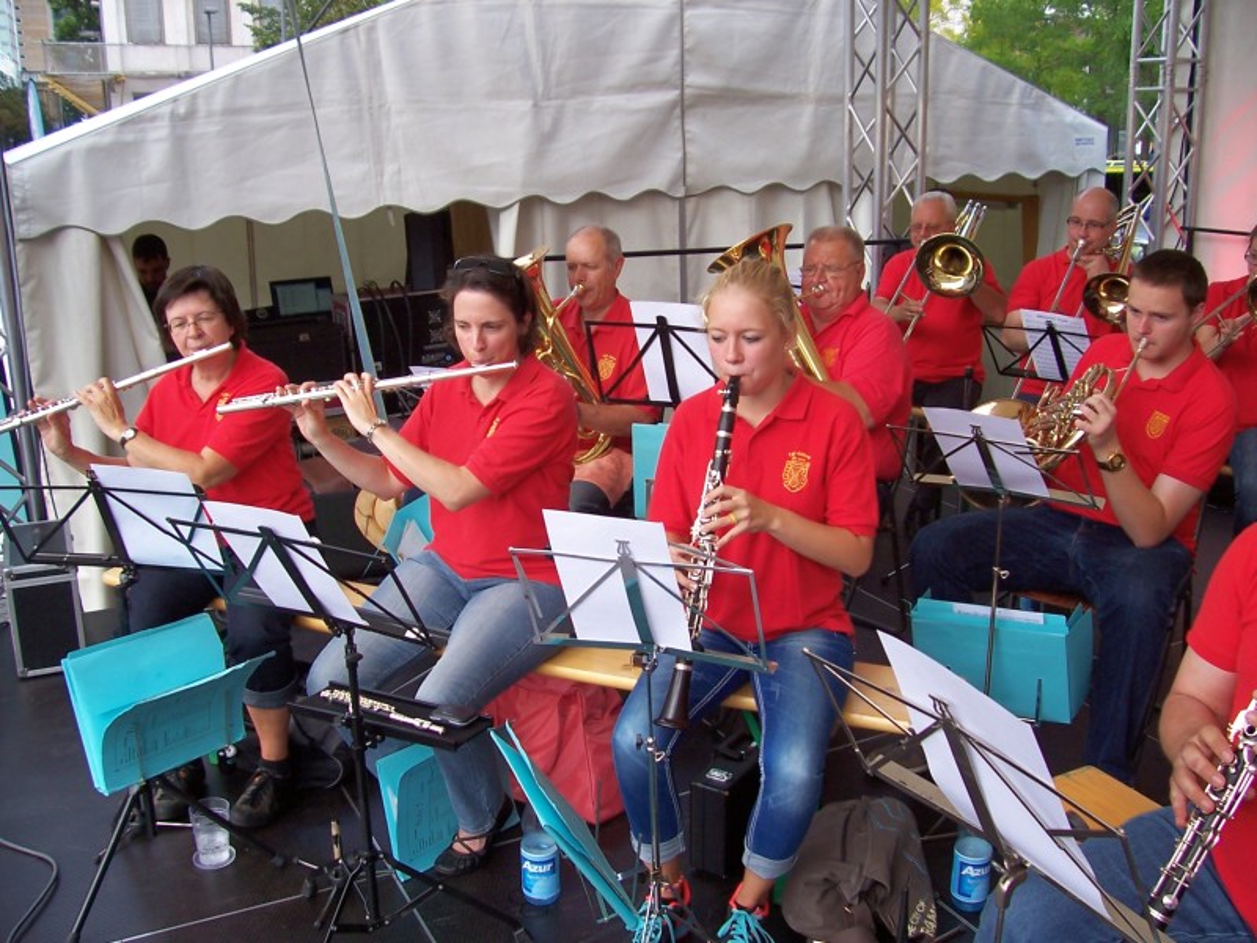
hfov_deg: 54.0
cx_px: 628
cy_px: 472
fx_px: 1235
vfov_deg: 41.8
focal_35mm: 34
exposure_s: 1/250
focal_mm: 5.6
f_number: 2.7
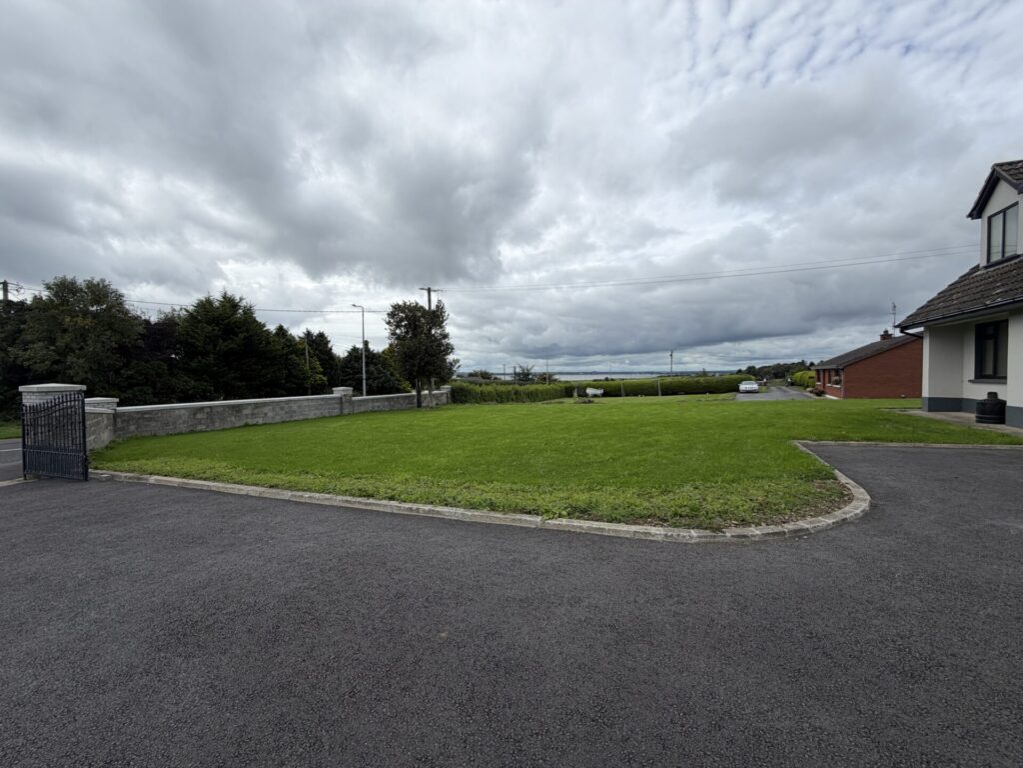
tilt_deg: -1.8
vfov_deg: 85.7
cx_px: 512
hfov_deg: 102.1
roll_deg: +0.4
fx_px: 414
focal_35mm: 14
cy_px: 384
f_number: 2.2
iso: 20
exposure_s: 1/970
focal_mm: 2.22
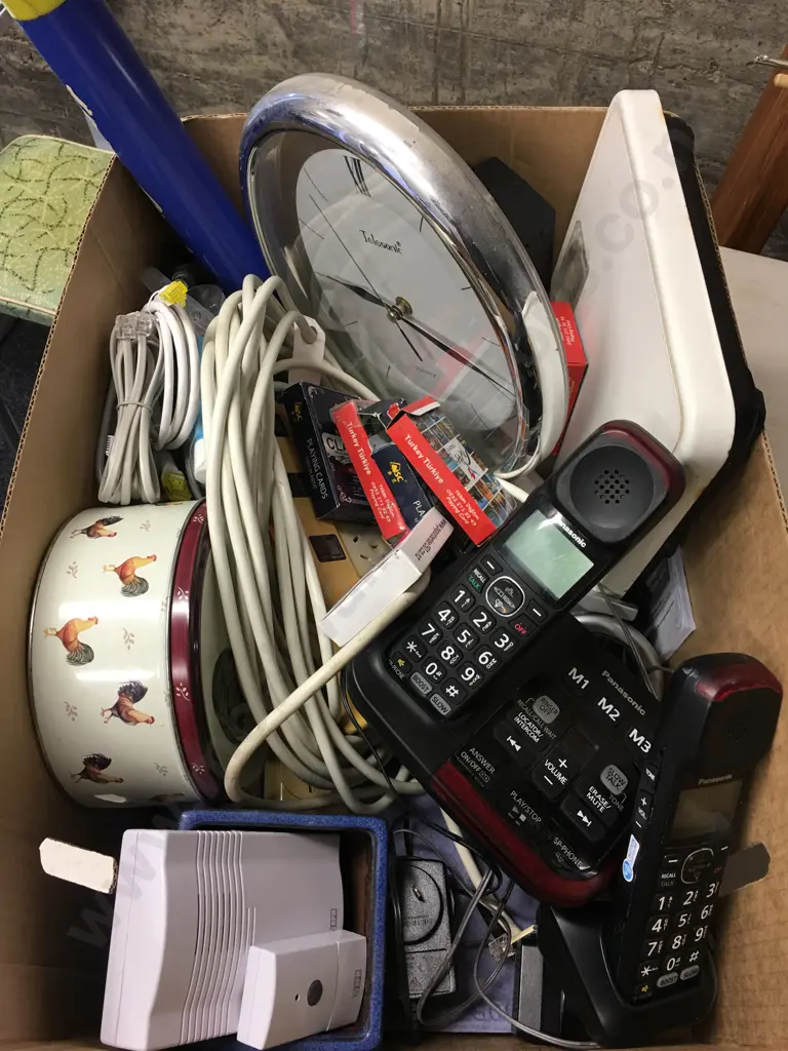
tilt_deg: -60.5
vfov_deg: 61.7
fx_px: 880
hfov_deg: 48.2
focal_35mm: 29
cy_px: 526
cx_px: 394
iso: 64
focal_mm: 4.15
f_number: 2.2
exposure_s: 1/33
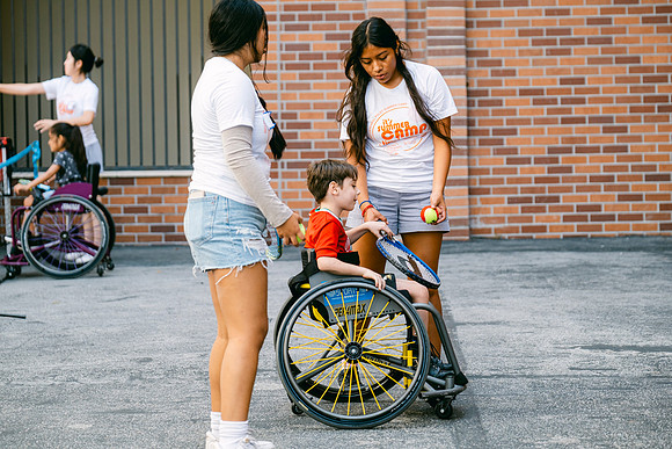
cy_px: 224
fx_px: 2259
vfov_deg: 11.3
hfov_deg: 16.9
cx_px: 336
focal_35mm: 121
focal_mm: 80.4
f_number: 2.8
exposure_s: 1/210
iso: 160
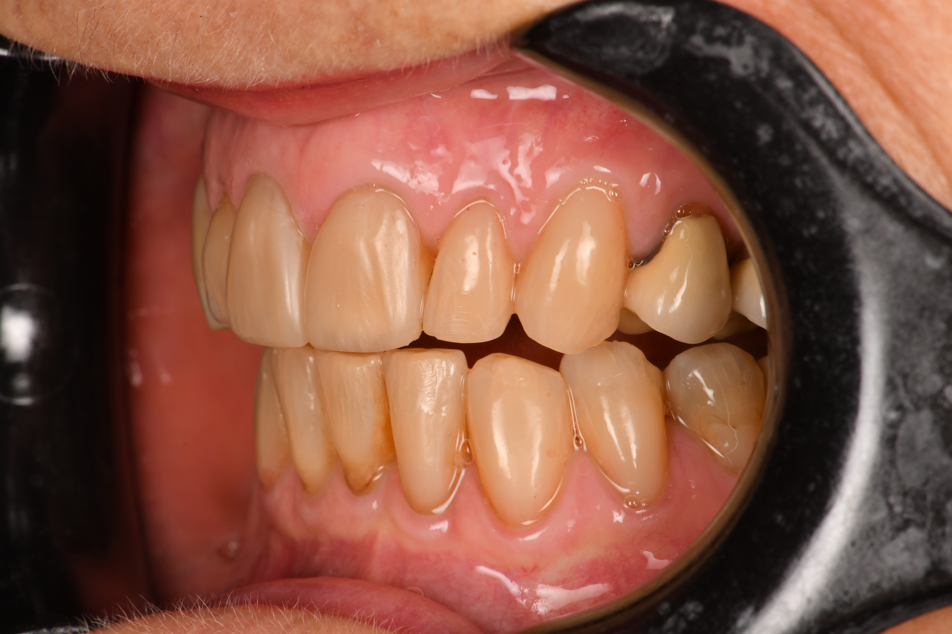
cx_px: 476
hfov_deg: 16.3
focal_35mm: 126
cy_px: 317
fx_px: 3331
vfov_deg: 10.9
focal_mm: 105
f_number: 32
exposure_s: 1/160
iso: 200
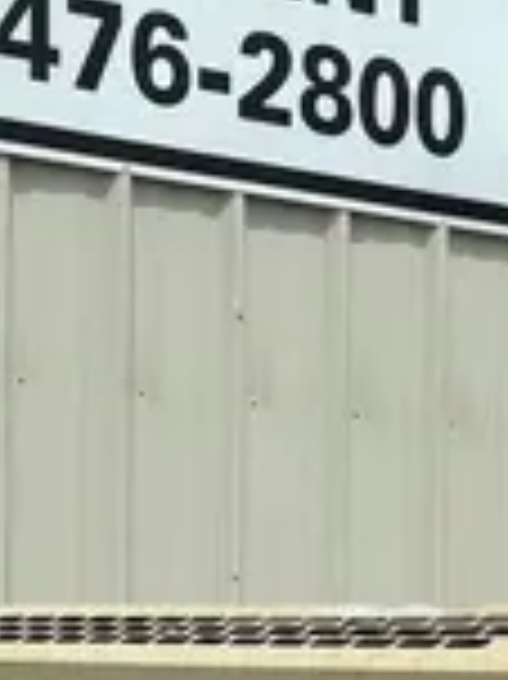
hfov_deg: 11.6
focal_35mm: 126
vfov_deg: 15.3
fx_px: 2469
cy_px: 741
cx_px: 548
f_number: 1.6
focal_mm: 5.96
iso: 50
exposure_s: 1/8333
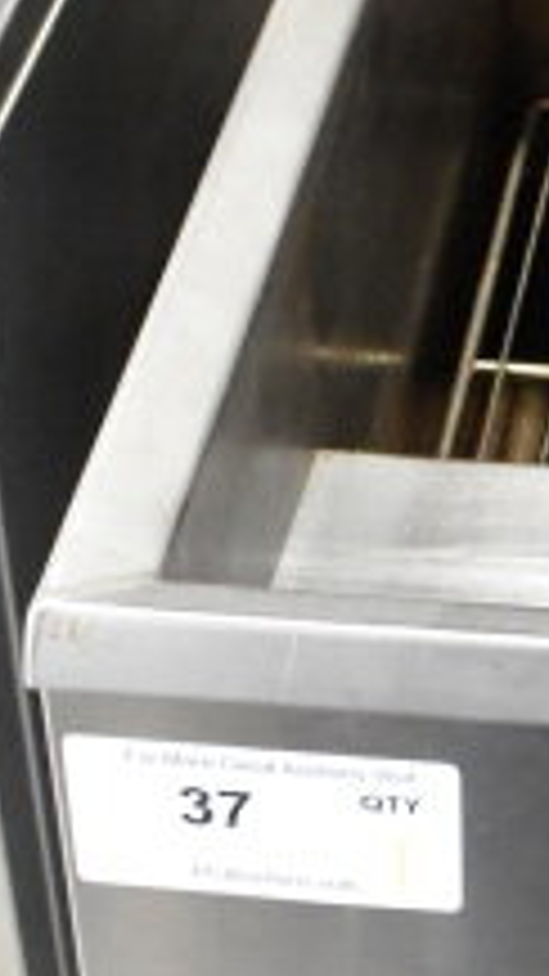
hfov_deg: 9.6
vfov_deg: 18.0
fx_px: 3081
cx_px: 1058
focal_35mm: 119
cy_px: 533
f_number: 8
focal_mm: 18
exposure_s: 1/200
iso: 6400
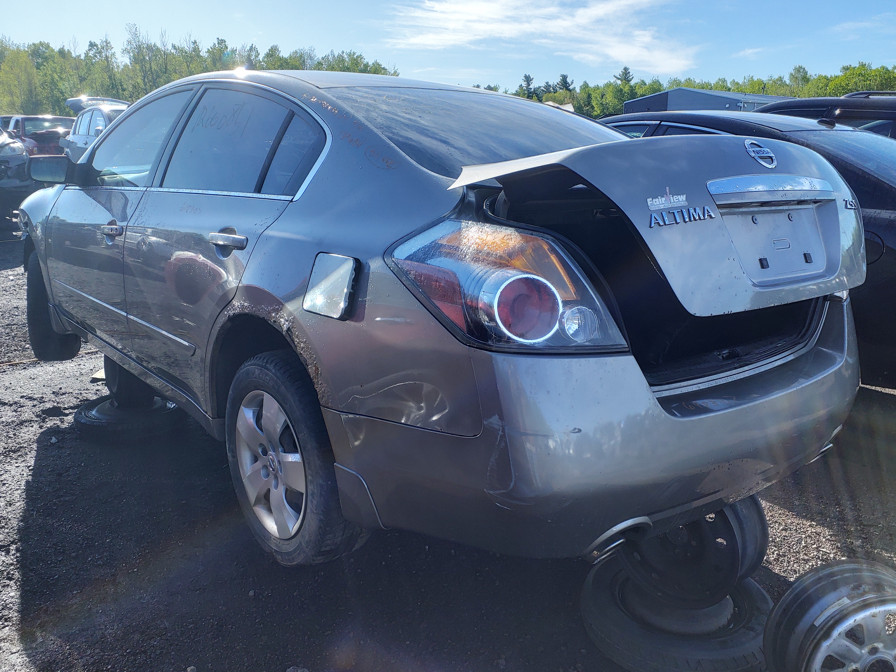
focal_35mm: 26
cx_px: 448
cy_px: 336
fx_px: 673
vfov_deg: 53.1
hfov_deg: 67.3
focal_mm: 3.58
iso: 40
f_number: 1.9
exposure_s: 1/299
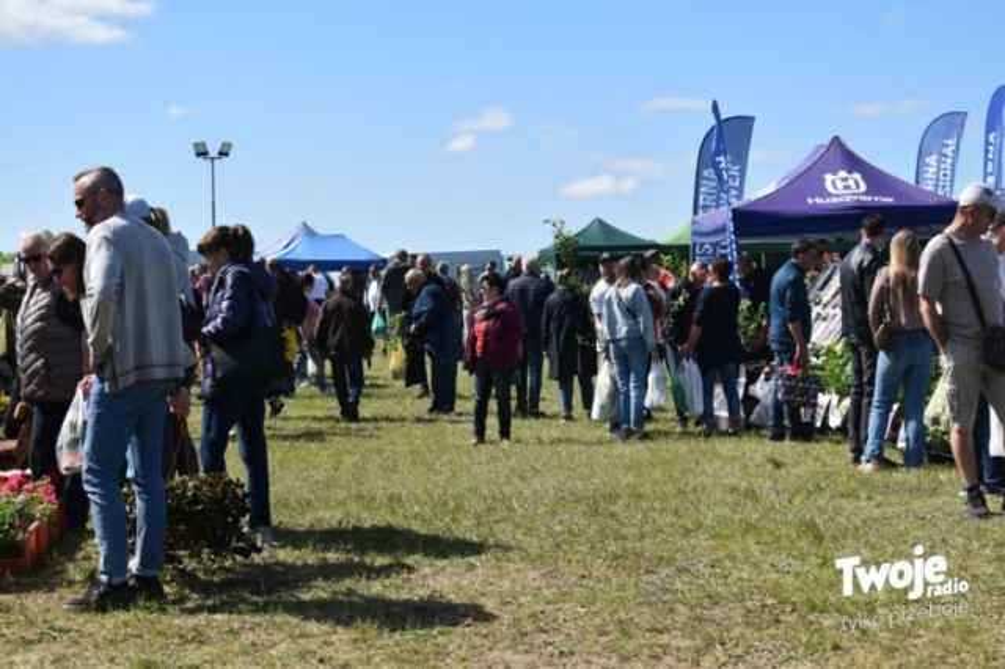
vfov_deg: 16.5
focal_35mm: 82
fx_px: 2302
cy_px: 334
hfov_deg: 24.6
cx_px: 502
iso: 400
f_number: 6.3
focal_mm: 55
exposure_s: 1/1600
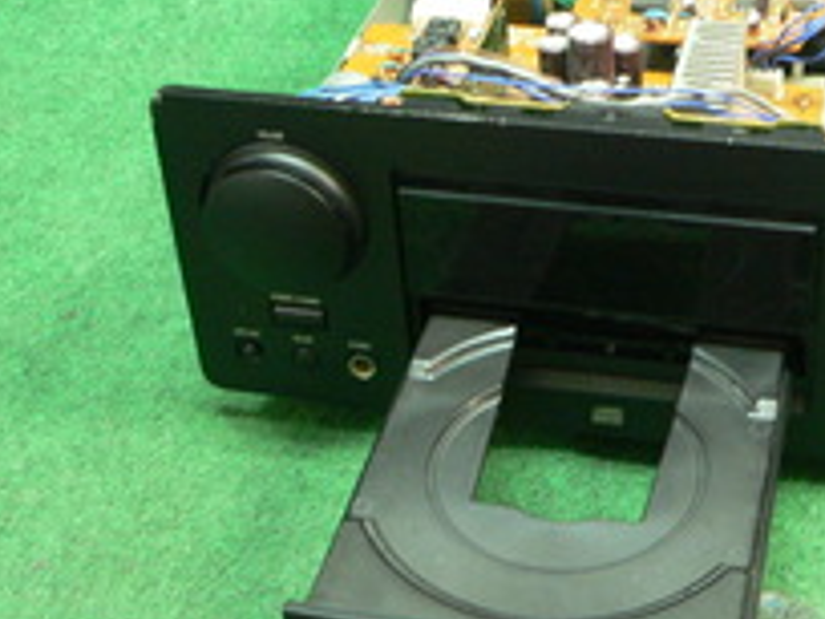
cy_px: 180
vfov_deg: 21.8
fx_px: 1597
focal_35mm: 67
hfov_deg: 28.3
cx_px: 671
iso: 200
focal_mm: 6
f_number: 2.8
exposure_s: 1/4
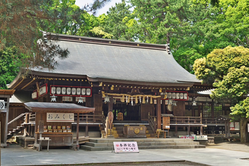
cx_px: 124
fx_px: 346
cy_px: 83
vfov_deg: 27.0
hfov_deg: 39.6
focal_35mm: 50
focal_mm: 50
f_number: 5.6
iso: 400
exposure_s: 1/320
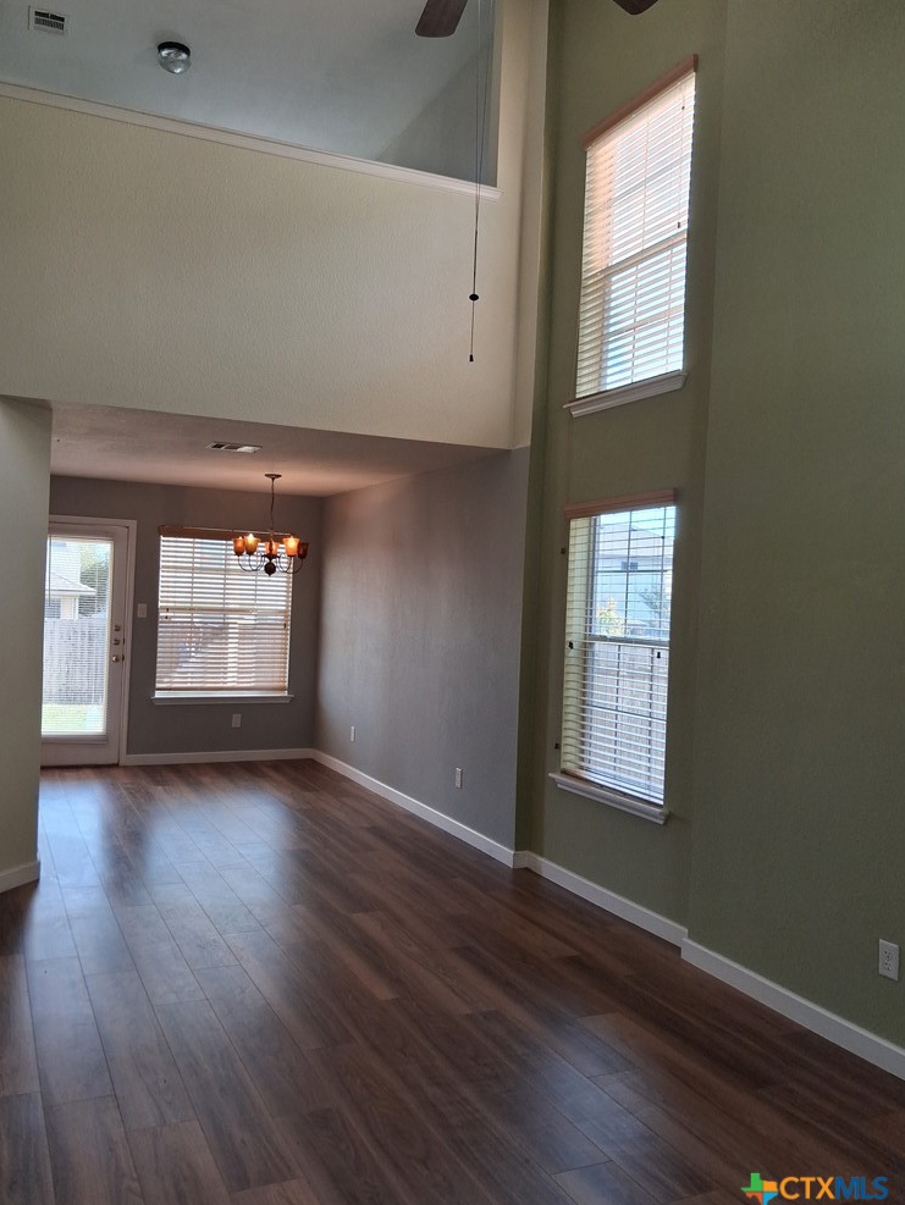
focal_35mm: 28
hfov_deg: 49.8
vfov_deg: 63.4
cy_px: 607
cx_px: 448
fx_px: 975
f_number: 1.8
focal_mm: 4
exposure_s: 1/120
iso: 64
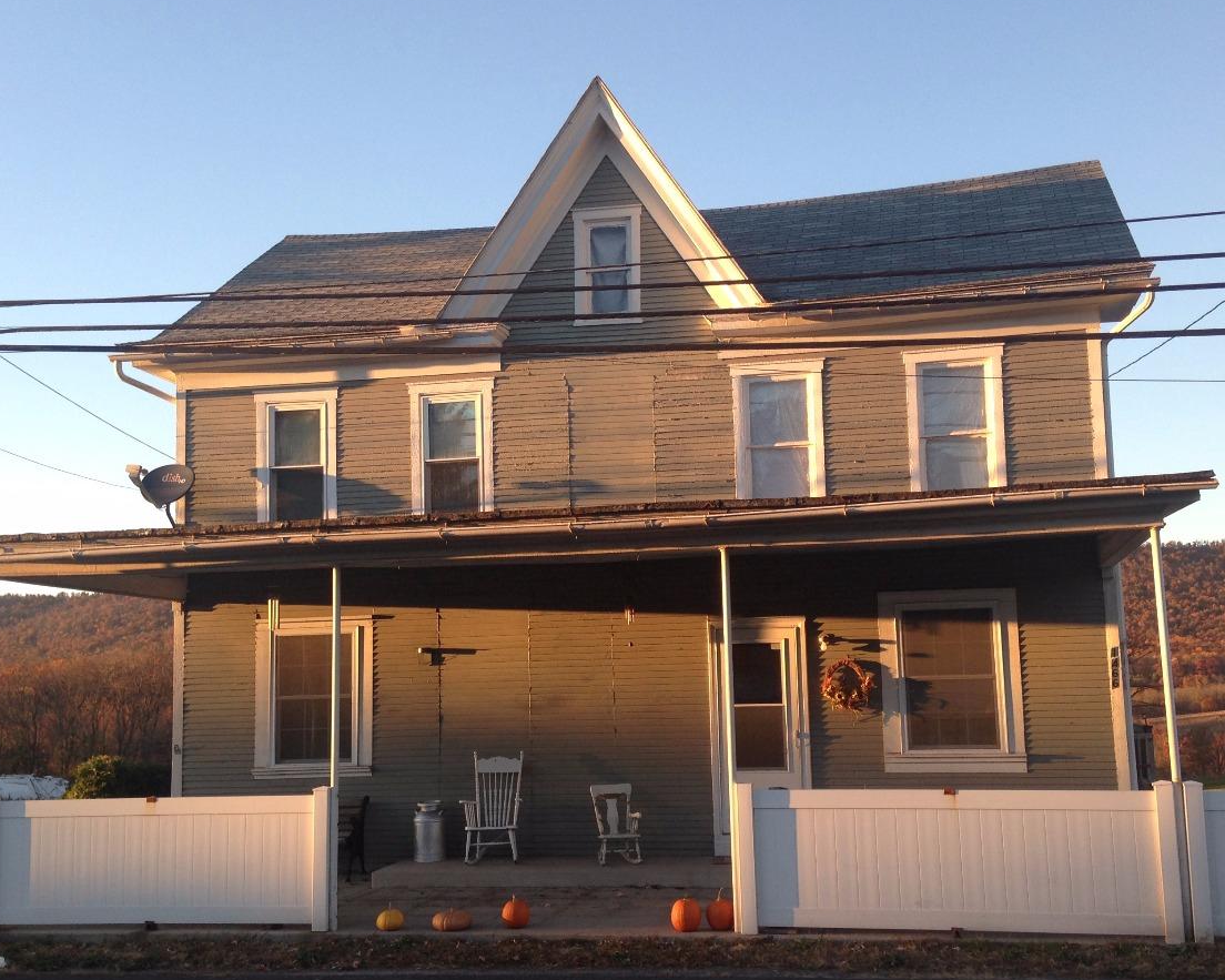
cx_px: 639
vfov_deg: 35.6
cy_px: 547
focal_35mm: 42
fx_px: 1523
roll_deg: +1.0
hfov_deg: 43.8
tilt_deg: +4.7
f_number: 2.4
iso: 50
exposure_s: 1/200
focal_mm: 4.12
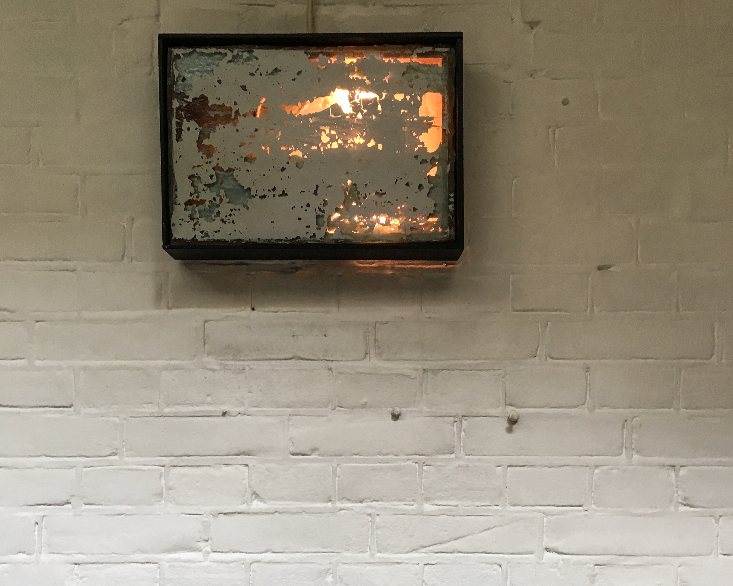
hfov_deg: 47.9
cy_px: 417
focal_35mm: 38
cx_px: 367
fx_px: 824
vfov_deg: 38.4
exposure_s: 1/33
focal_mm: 4.15
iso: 100
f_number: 2.2
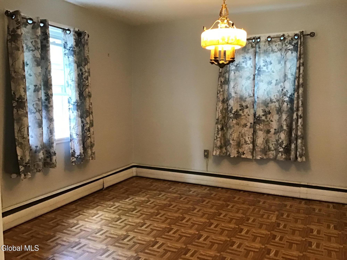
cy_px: 130
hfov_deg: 58.4
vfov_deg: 45.4
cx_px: 174
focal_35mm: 31
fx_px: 311
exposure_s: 1/30
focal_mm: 3.3
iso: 200
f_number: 2.4
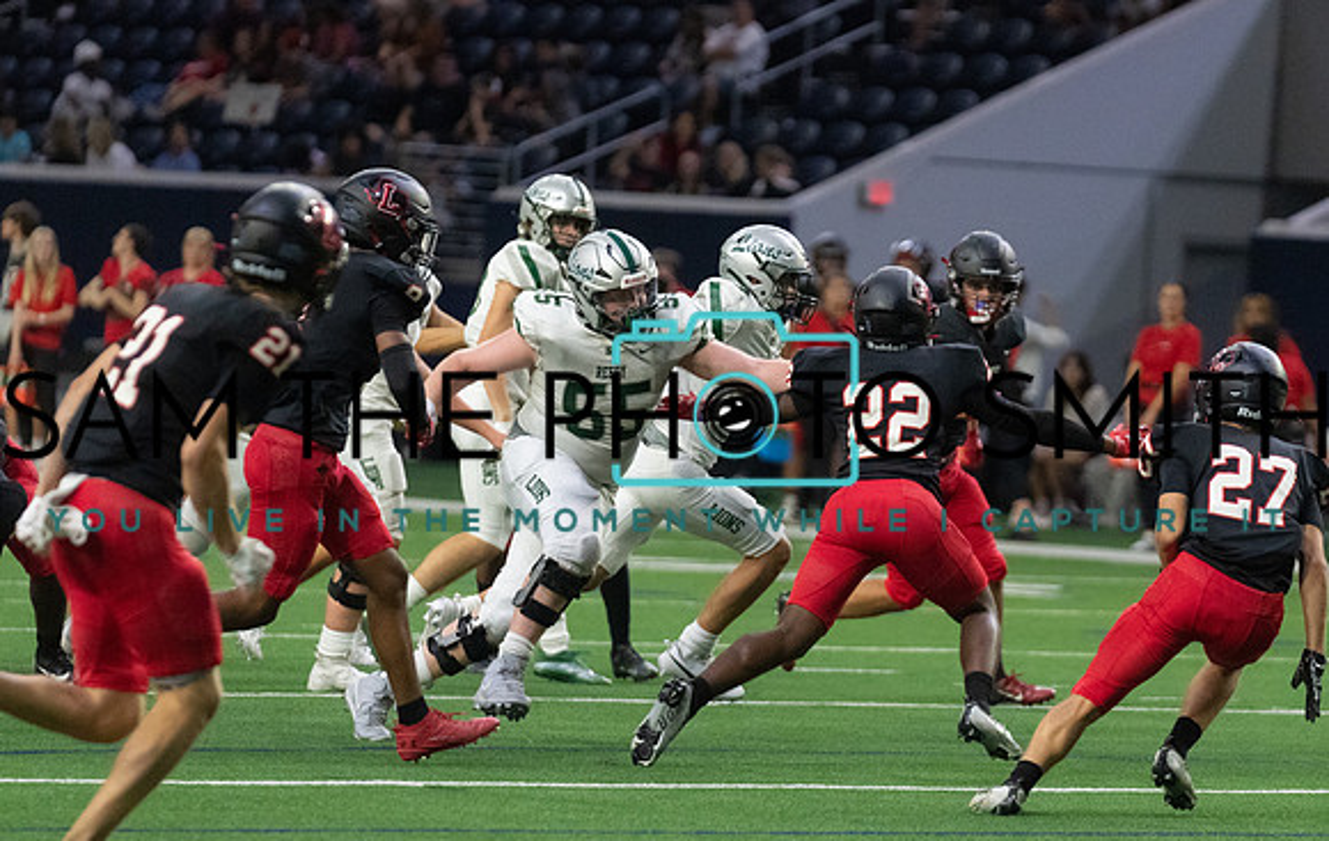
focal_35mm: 298
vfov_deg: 4.4
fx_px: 10829
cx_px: 790
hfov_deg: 7.0
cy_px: 442
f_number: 3.2
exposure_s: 1/1250
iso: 6400
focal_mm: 200
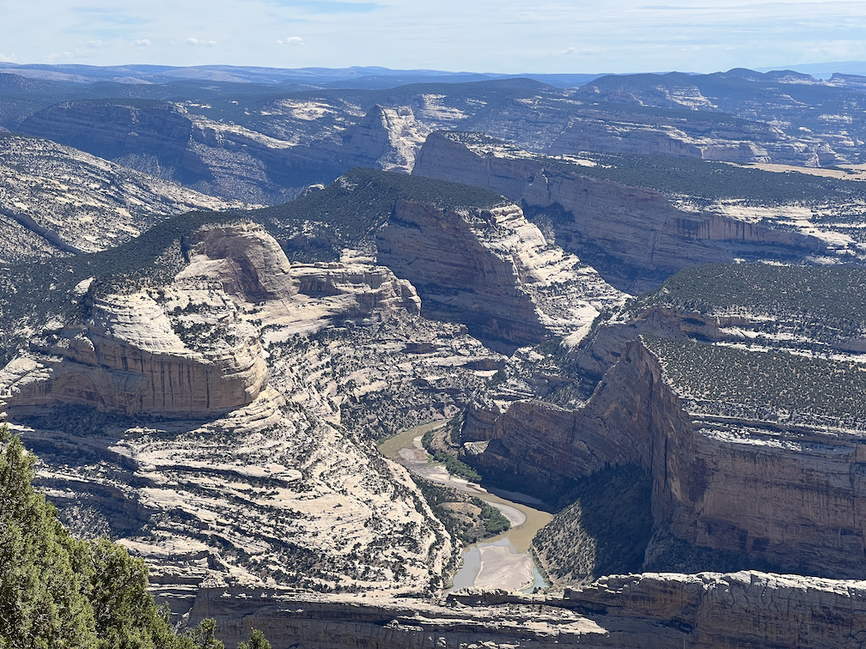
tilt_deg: -7.7
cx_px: 433
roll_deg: +1.4
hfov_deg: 25.3
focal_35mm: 77
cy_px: 324
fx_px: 1926
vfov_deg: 19.1
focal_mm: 9
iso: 32
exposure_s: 1/539
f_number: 2.8
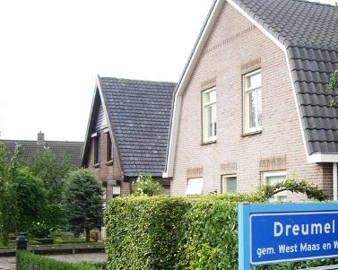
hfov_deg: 29.4
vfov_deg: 24.0
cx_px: 271
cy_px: 195
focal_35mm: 63
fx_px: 630
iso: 64
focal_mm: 7.9
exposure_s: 1/250
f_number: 2.8
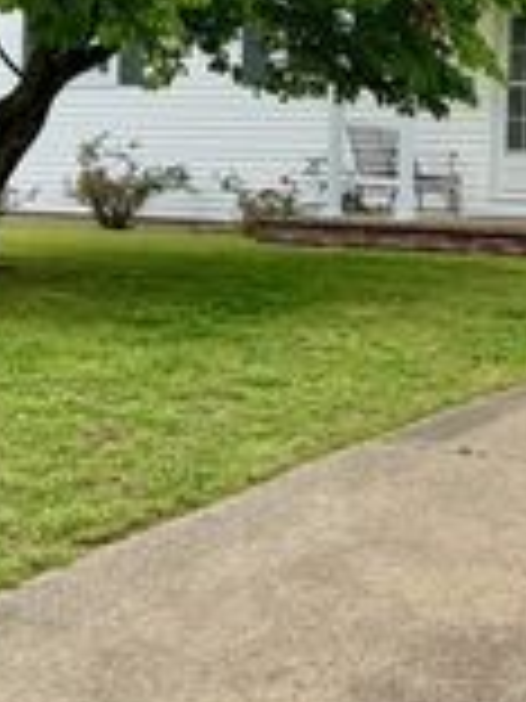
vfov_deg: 25.0
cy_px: 173
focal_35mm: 77
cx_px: 553
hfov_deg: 18.5
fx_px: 1560
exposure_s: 1/3425
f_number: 1.78
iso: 100
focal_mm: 6.76
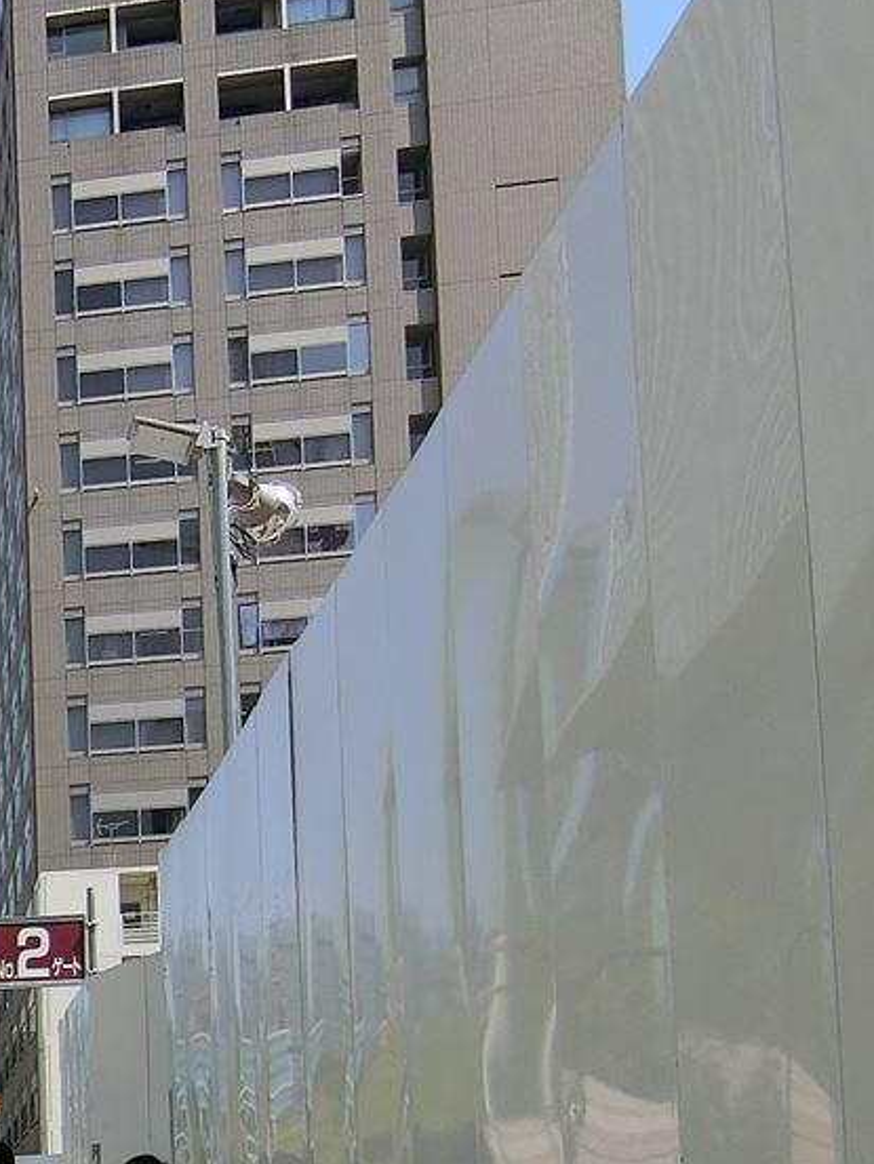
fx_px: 1851
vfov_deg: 31.5
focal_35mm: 55
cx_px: -503
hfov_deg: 21.4
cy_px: 1236
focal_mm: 4.06
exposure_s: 1/250
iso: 80
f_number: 6.9
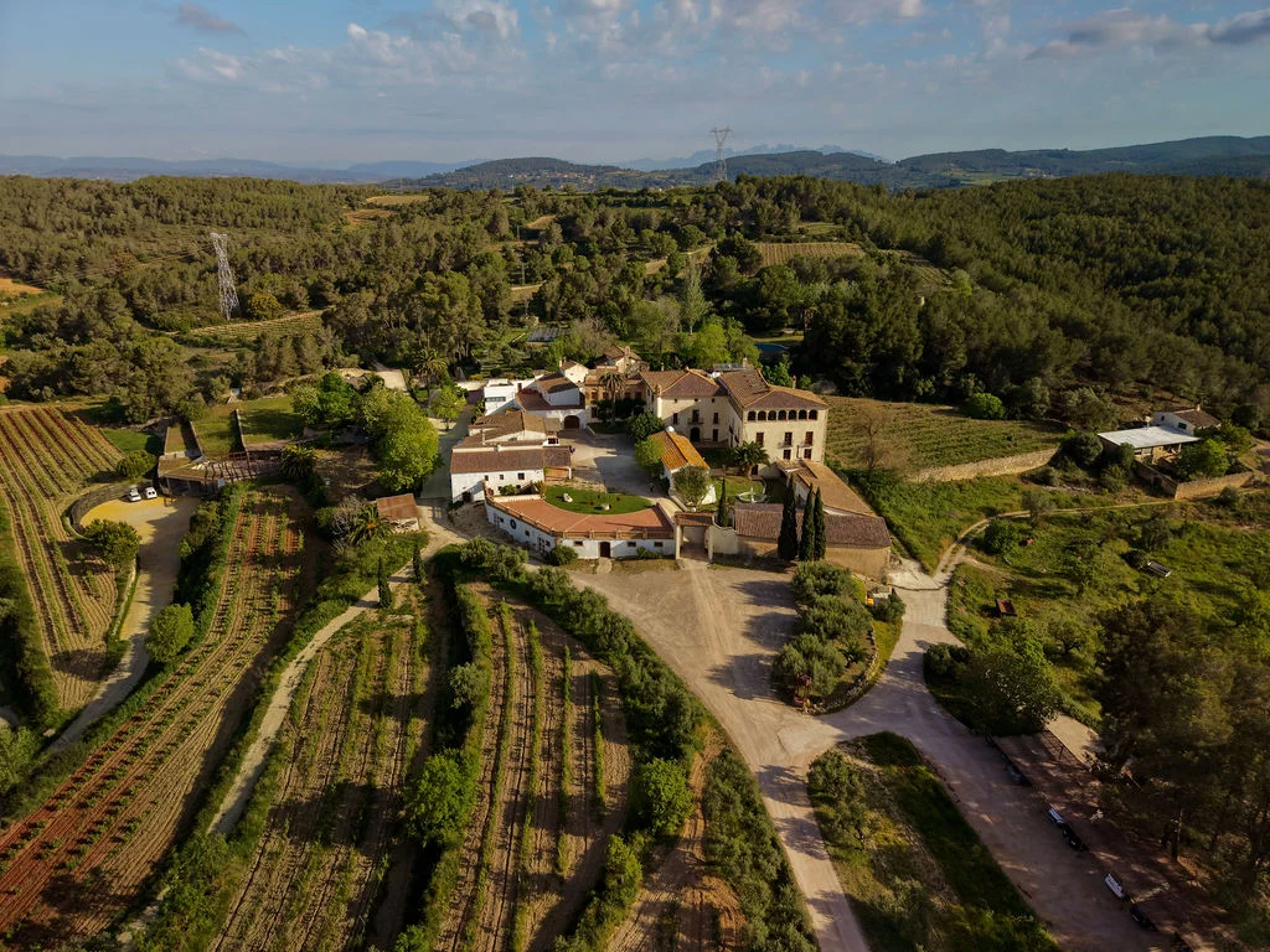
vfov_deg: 56.8
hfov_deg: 71.6
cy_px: 476
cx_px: 635
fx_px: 881
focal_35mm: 24
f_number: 1.8
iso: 120
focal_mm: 8.67
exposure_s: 1/60
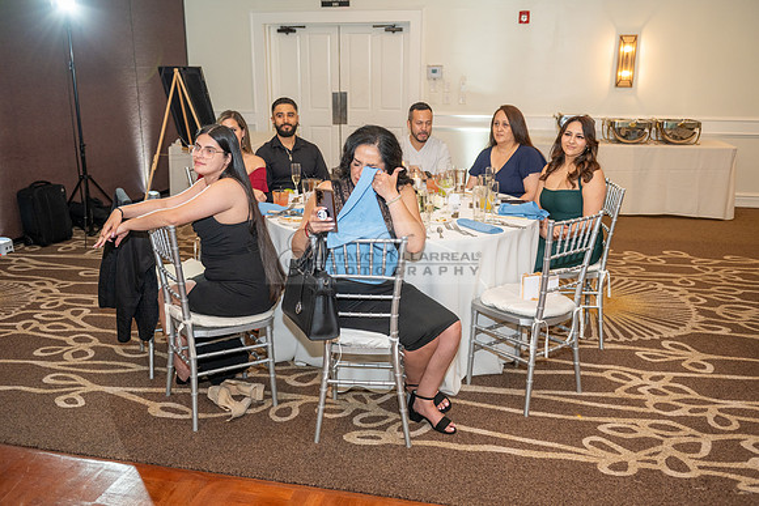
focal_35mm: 32
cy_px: 253
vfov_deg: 41.1
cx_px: 380
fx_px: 675
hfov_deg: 58.7
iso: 800
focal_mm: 32
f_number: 3.5
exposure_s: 1/125
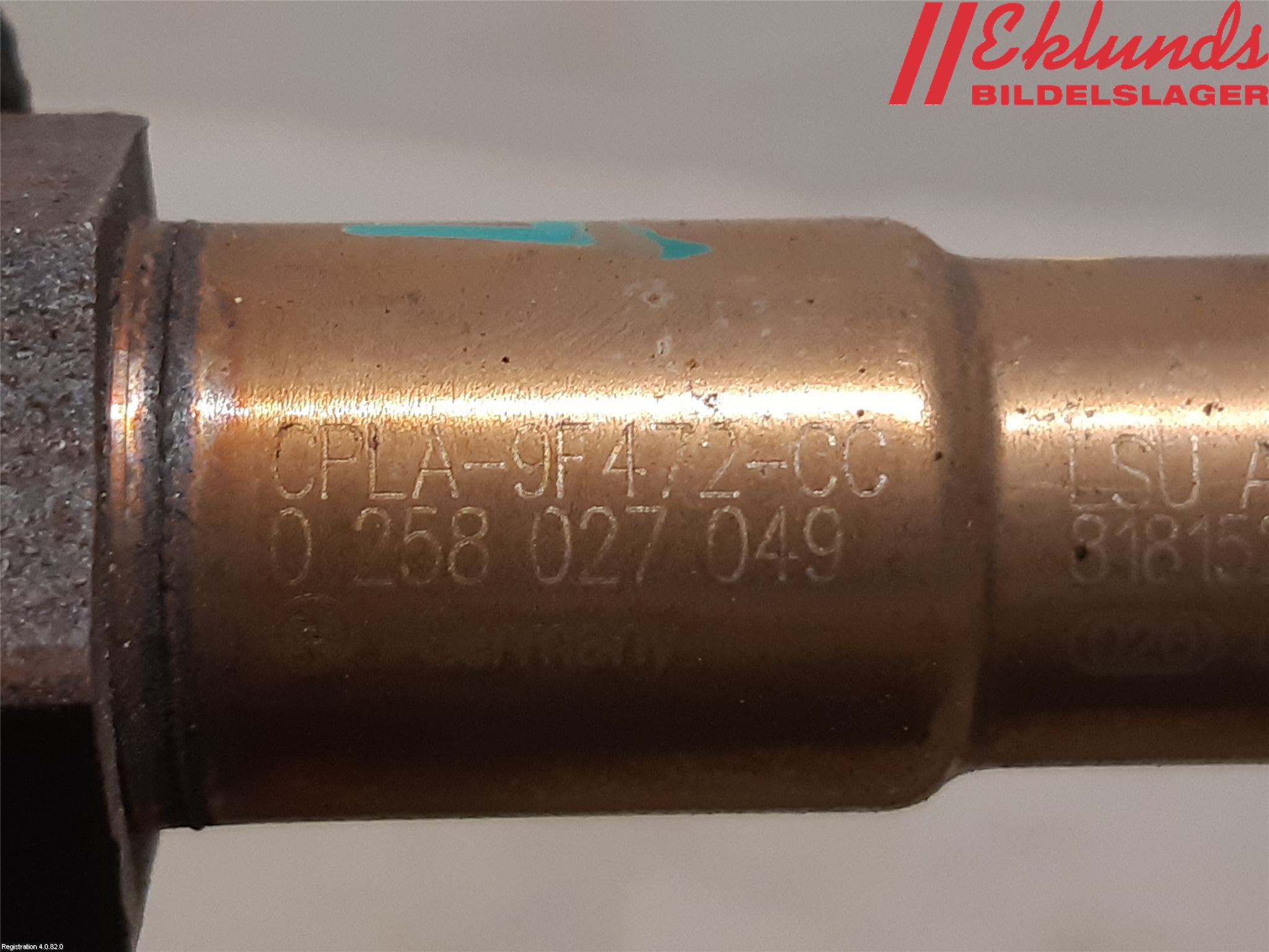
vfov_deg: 53.1
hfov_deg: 67.3
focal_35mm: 26
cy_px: 476
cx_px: 634
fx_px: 953
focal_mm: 3.93
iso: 125
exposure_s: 1/50
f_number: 1.7
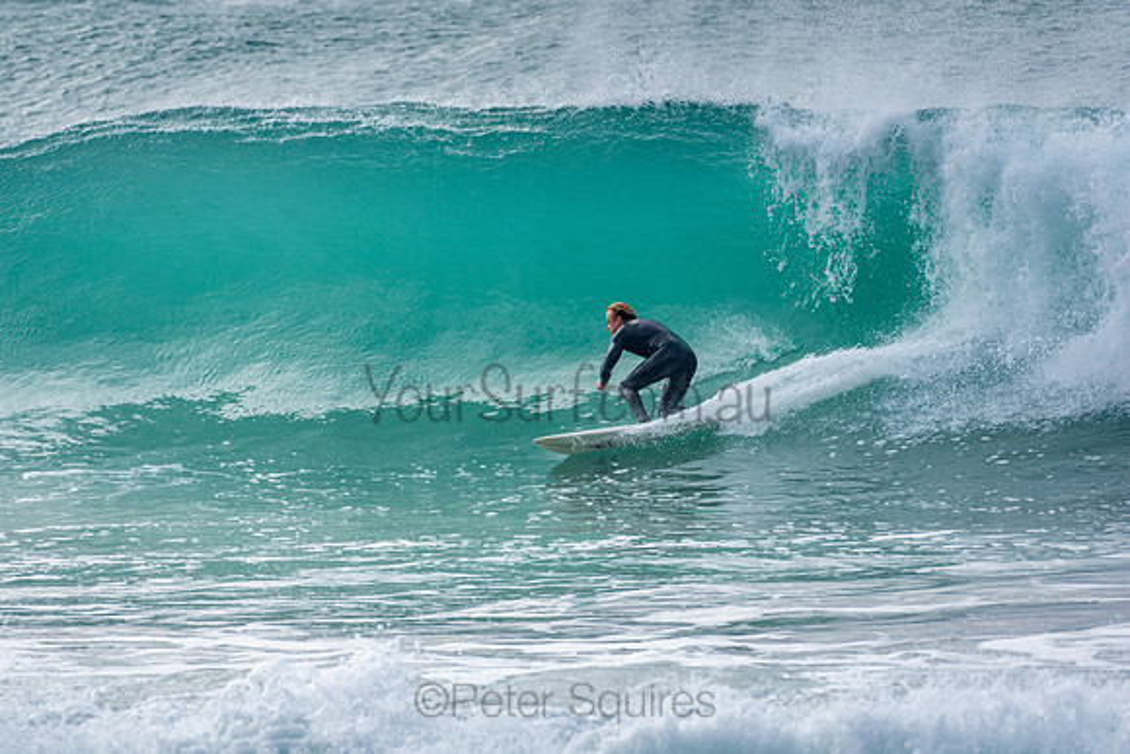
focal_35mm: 750
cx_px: 565
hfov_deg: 2.7
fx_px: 23546
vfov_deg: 1.8
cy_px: 377
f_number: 5.6
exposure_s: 1/500
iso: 100
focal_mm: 500
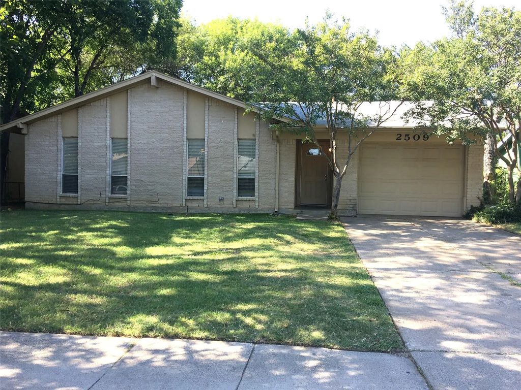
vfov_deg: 48.2
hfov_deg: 61.7
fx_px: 436
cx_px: 260
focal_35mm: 29
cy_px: 195
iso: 25
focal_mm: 4.15
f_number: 2.2
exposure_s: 1/238
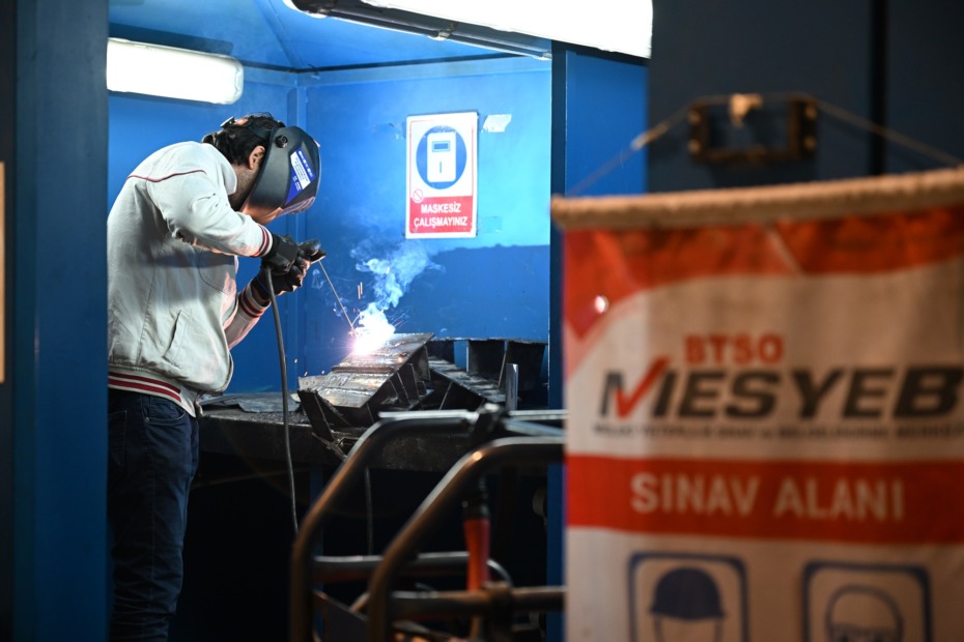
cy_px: 321
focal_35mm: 70
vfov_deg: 19.5
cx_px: 482
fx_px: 1874
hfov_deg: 28.8
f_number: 3.2
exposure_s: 1/125
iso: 1250
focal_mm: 70
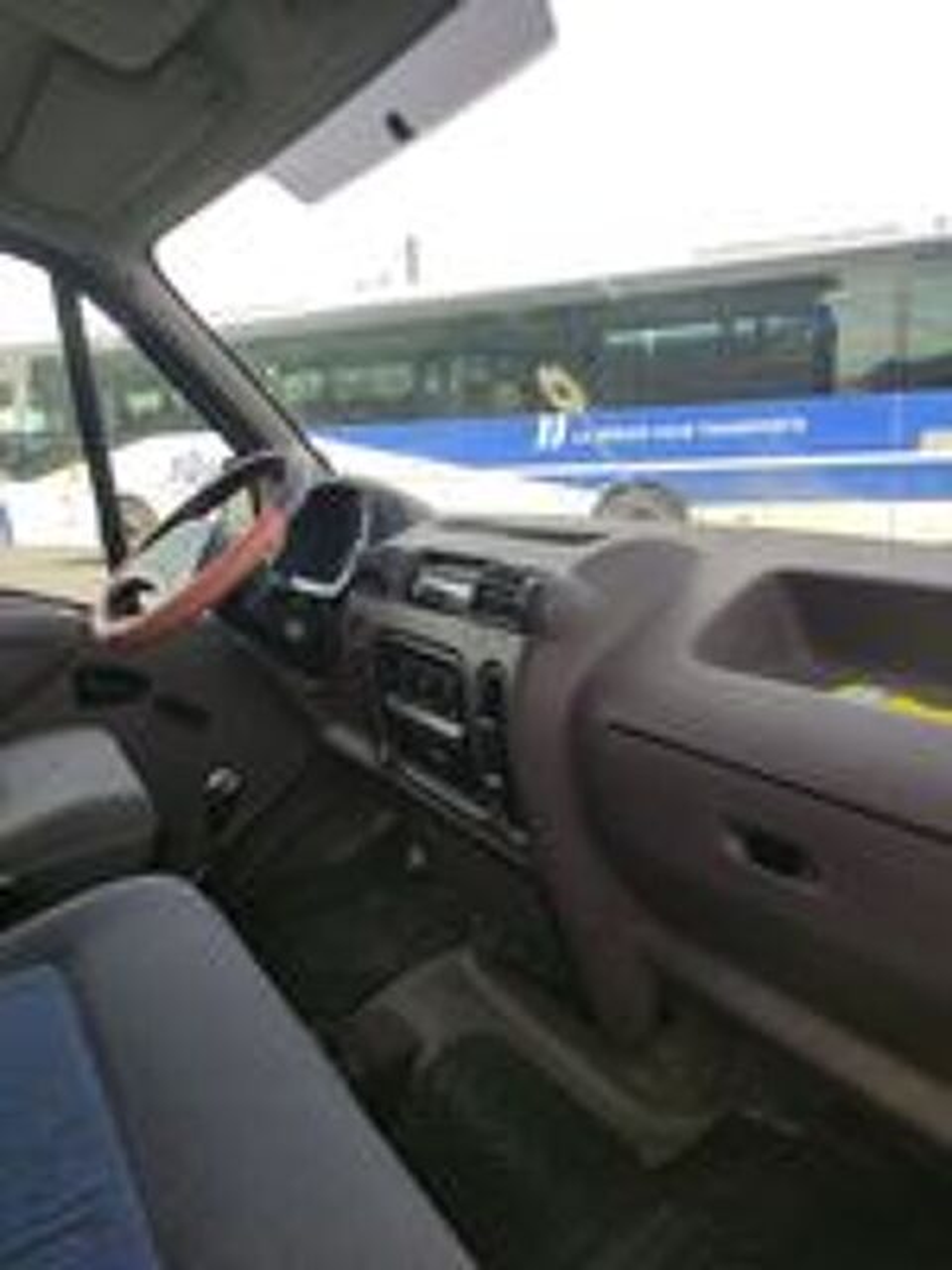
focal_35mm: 25
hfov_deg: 54.9
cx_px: 476
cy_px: 635
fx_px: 917
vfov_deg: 69.4
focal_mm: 5.43
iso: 50
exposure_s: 1/398
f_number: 1.89
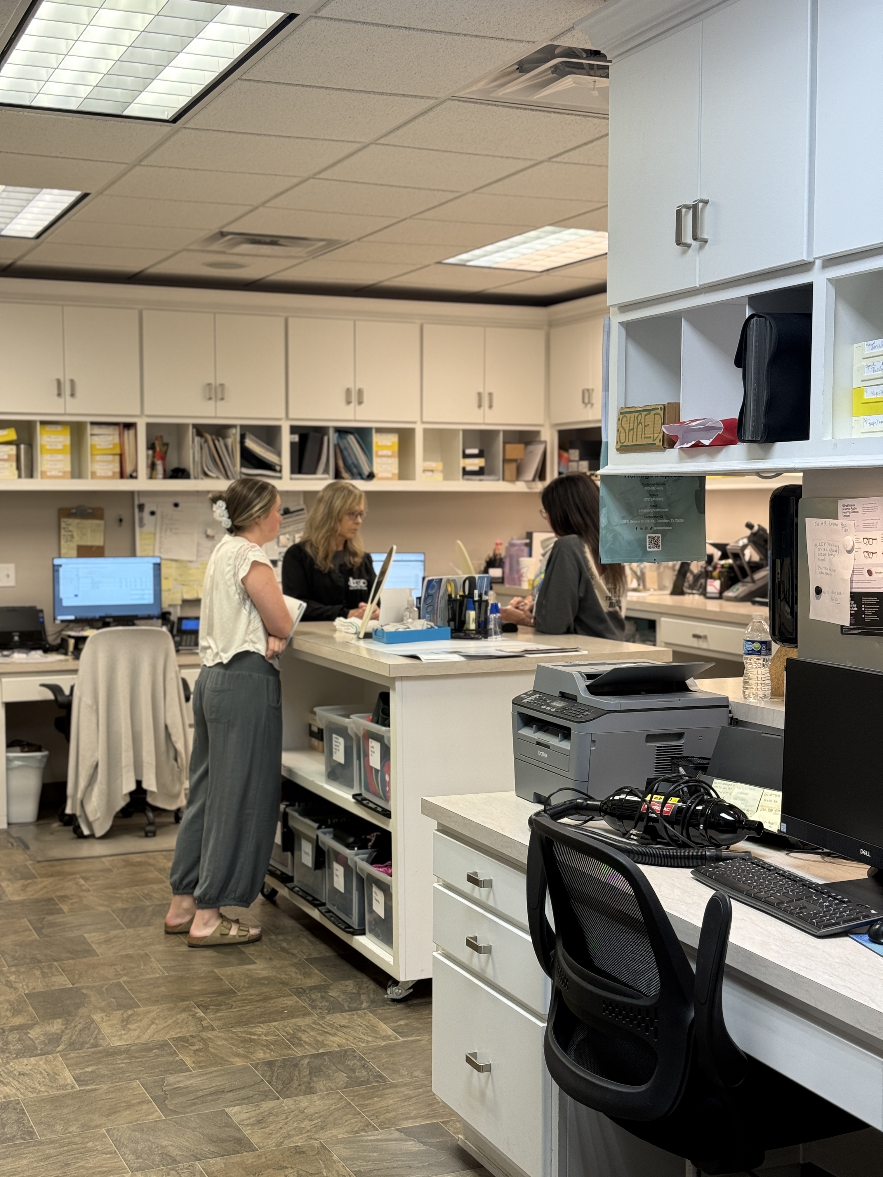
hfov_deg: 30.3
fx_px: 1633
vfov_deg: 39.7
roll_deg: -0.2
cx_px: 442
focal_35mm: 48
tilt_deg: -2.8
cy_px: 588
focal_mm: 6.76
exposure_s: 1/60
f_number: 1.78
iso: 64
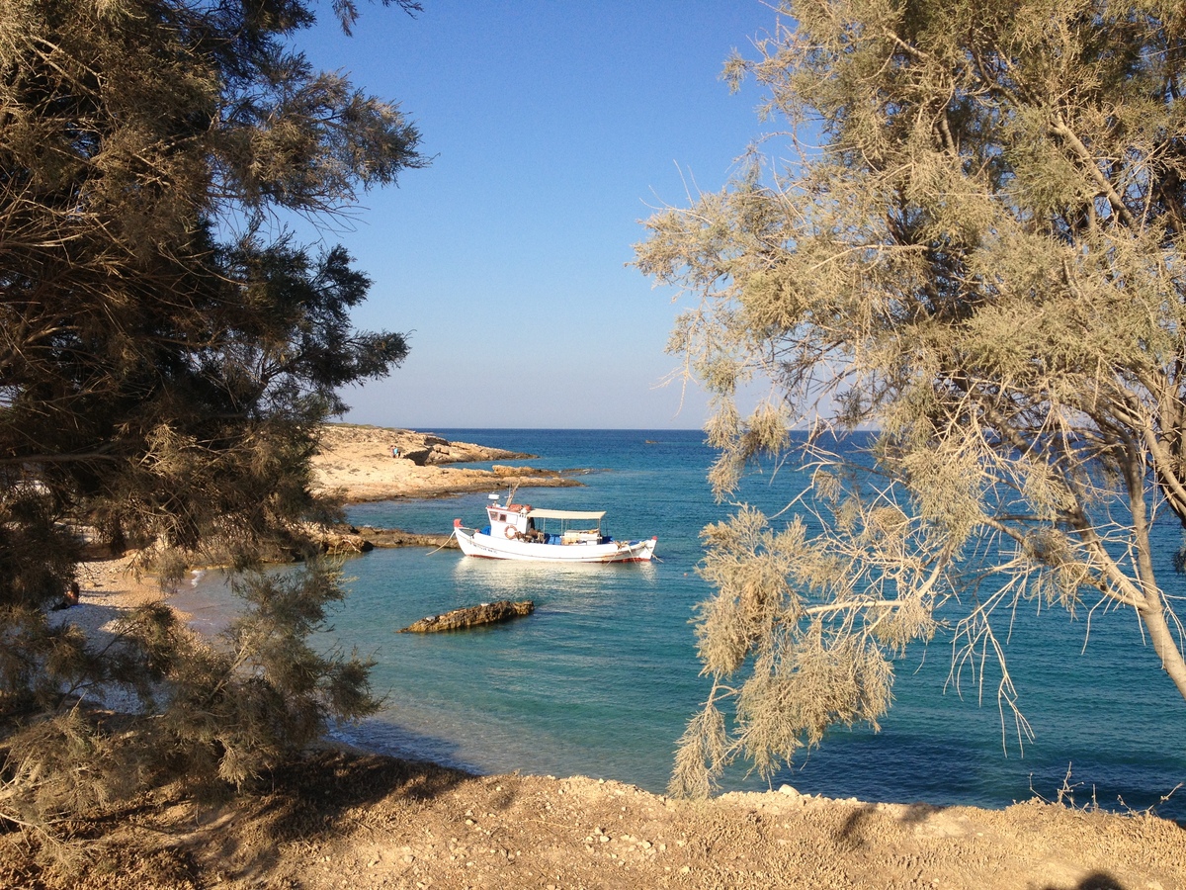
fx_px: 1199
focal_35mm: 35
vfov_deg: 40.7
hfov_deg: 52.6
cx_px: 593
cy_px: 445
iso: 50
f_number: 2.4
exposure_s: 1/1842
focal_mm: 4.28
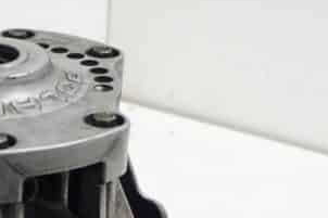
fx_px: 880
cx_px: -35
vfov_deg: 13.4
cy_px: 319
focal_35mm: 97
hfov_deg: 20.1
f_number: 3.5
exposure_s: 1/60
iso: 250
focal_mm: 19
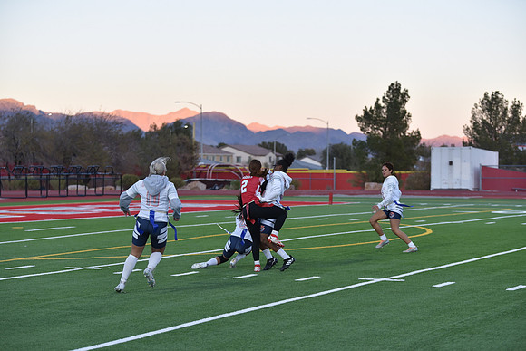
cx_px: 263
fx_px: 1344
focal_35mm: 92
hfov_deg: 22.1
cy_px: 176
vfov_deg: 14.9
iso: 560
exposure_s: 1/800
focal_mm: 92
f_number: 2.8
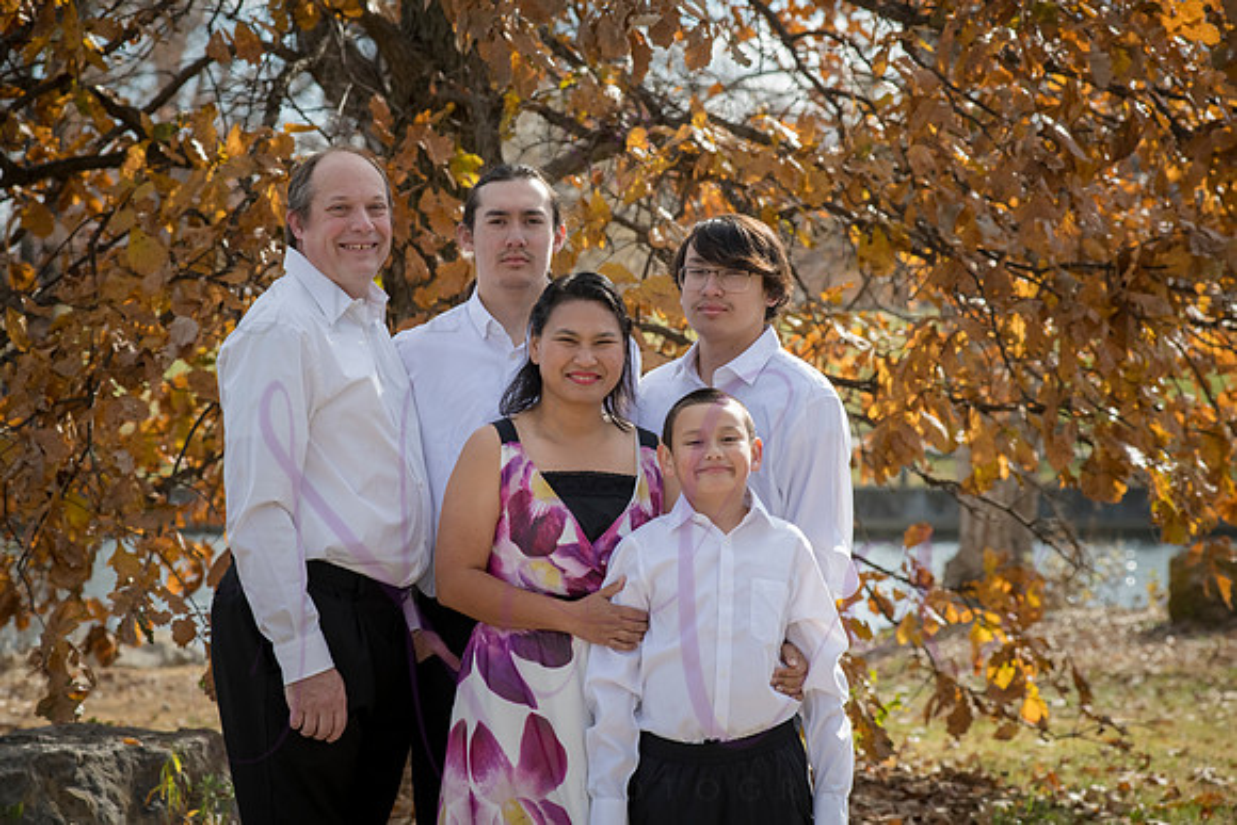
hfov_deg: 14.2
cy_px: 412
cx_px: 618
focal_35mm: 145
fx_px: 4983
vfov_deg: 9.5
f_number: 7.1
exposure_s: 1/640
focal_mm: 145
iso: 400
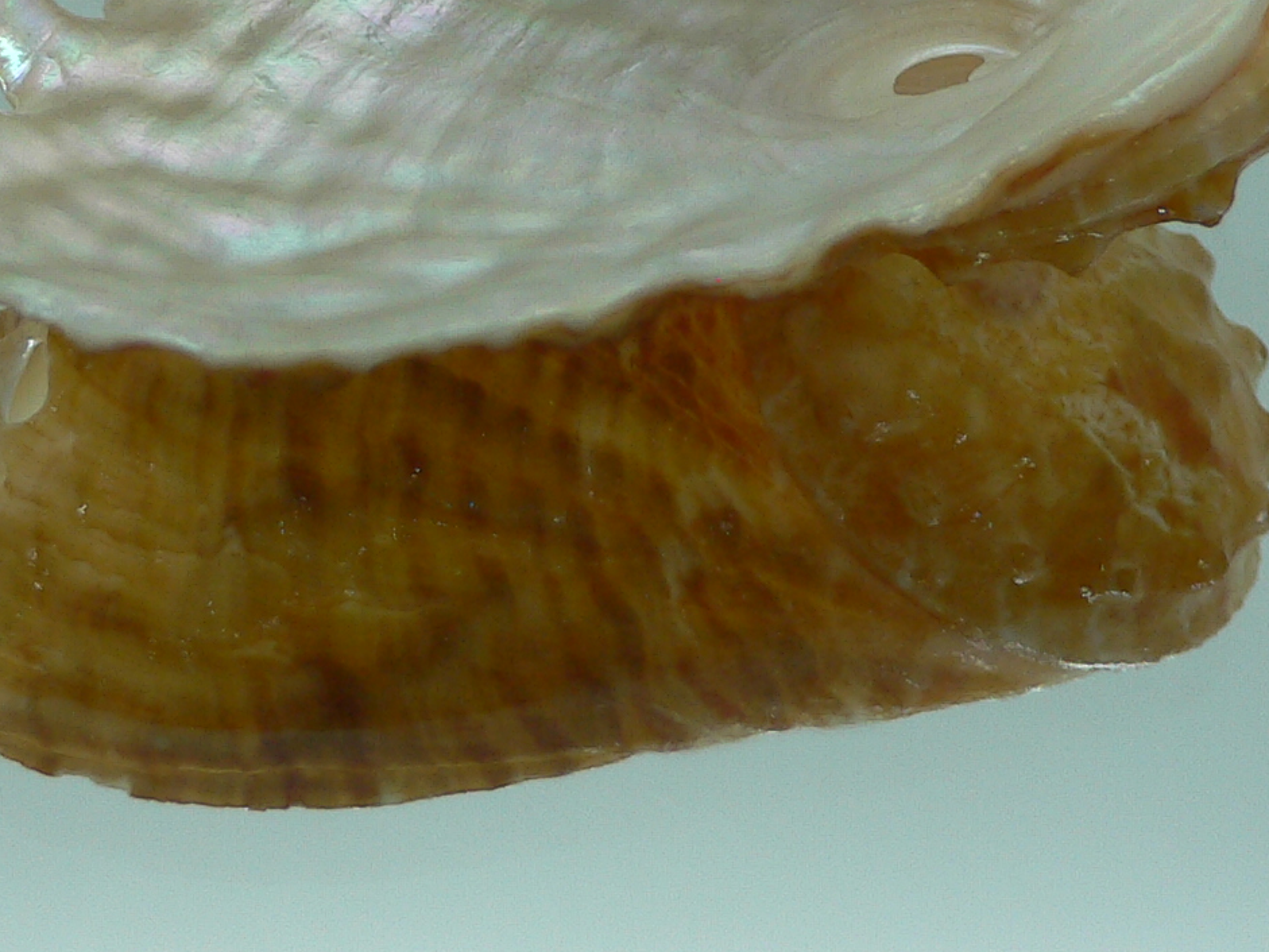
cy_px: 80
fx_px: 2750
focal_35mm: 75
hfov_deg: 26.0
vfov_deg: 19.3
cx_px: 566
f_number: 2.8
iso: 80
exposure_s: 1/60
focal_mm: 4.6
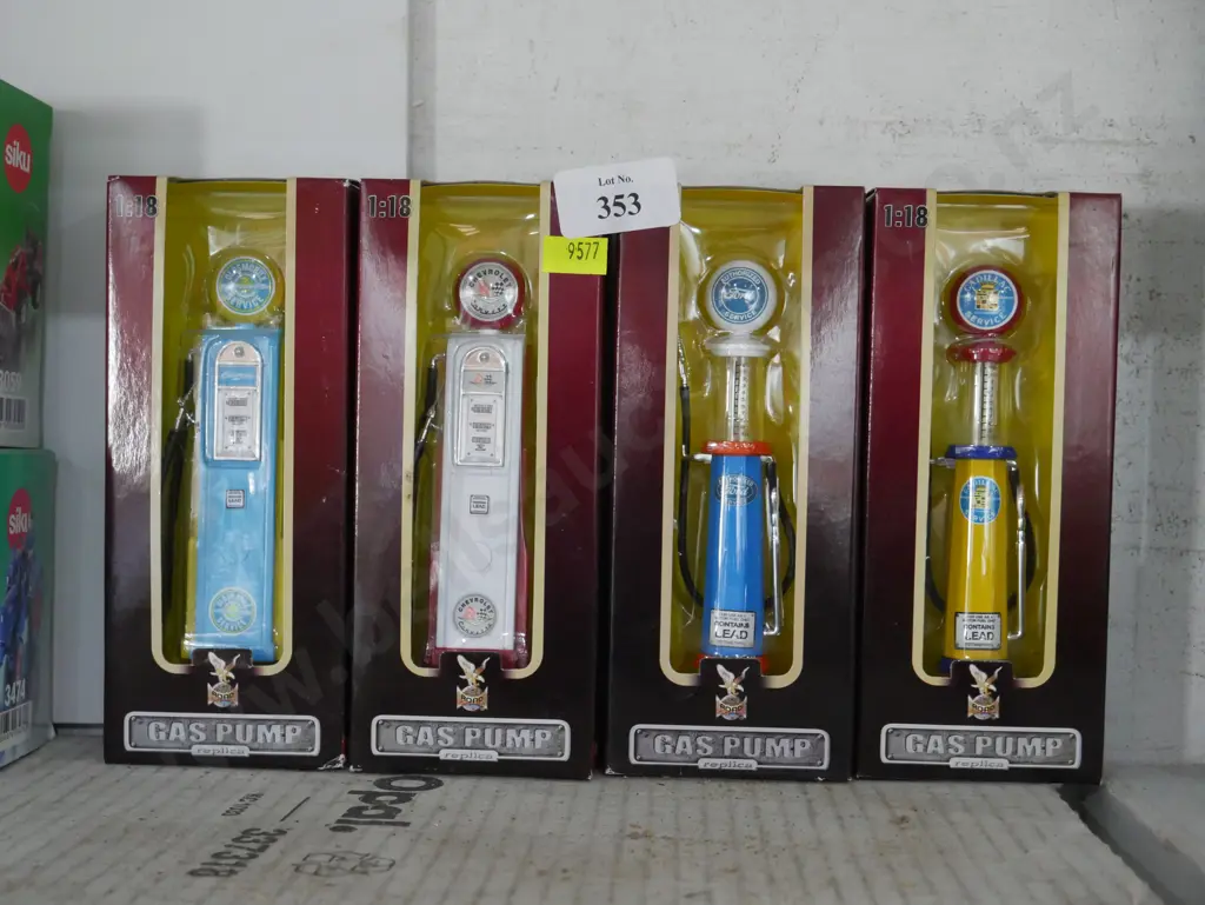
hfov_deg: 38.2
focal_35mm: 50
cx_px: 602
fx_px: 1741
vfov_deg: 29.1
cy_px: 452
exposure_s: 1/50
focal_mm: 25
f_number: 5.3
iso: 3200
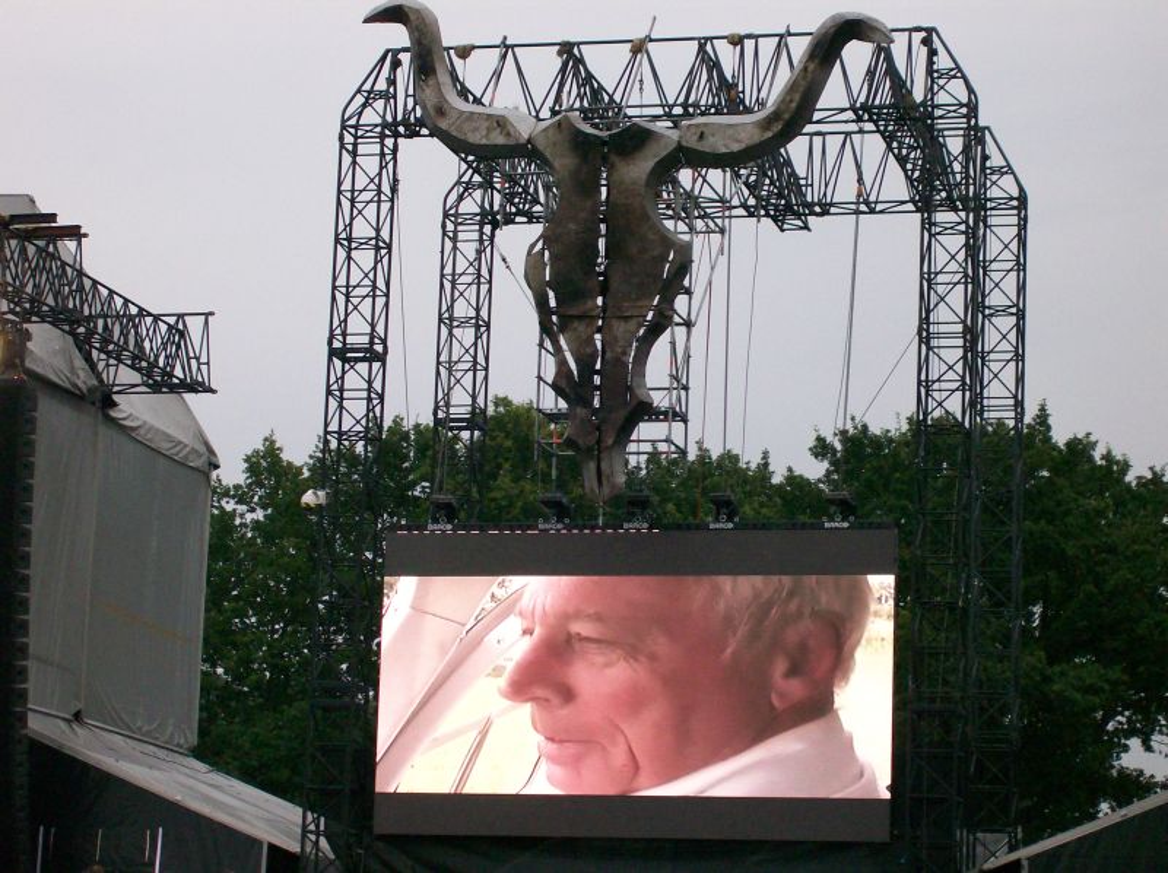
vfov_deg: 13.7
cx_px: 584
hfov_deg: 18.2
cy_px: 436
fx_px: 3640
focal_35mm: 108
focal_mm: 18
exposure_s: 1/196
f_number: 4.8
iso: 140
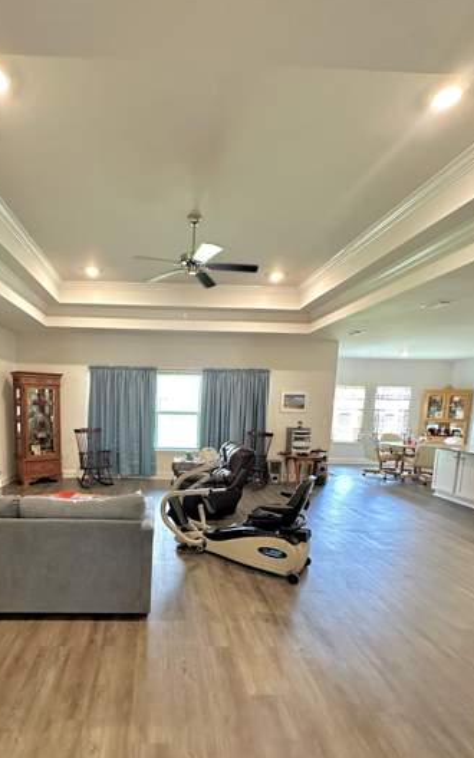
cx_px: 162
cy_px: 451
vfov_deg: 90.0
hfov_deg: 63.5
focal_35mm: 18
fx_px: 372
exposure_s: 1/60
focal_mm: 2.22
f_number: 2.2
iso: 400
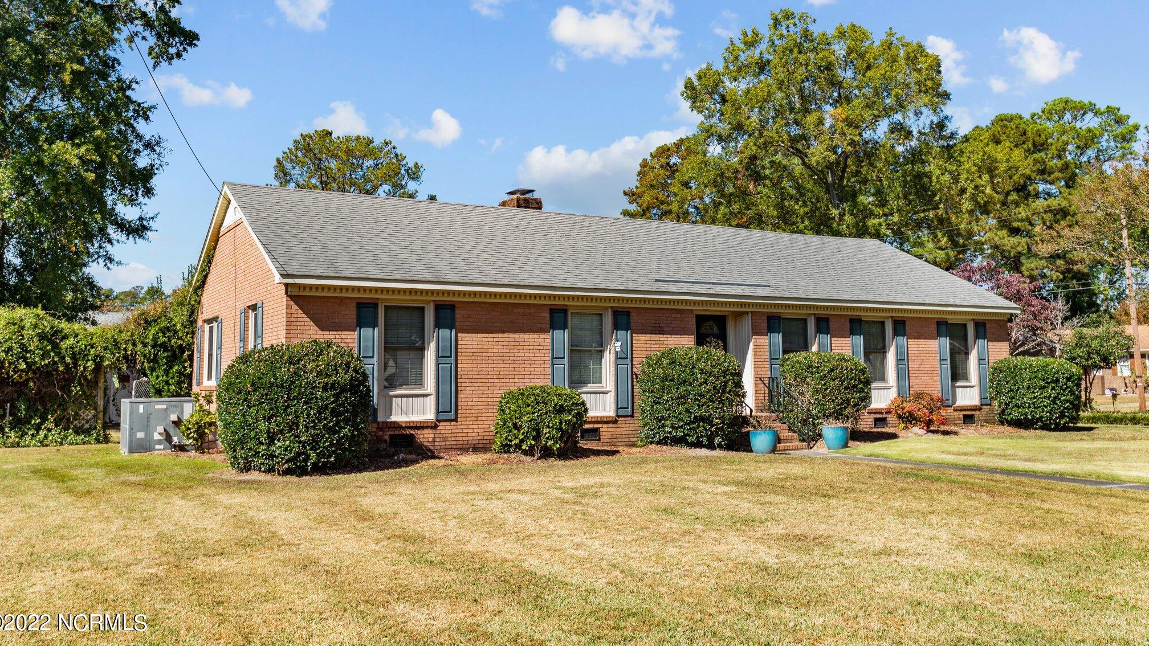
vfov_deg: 35.5
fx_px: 1005
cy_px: 269
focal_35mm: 33
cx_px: 568
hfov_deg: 59.5
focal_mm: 31
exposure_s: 1/250
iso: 100
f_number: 8
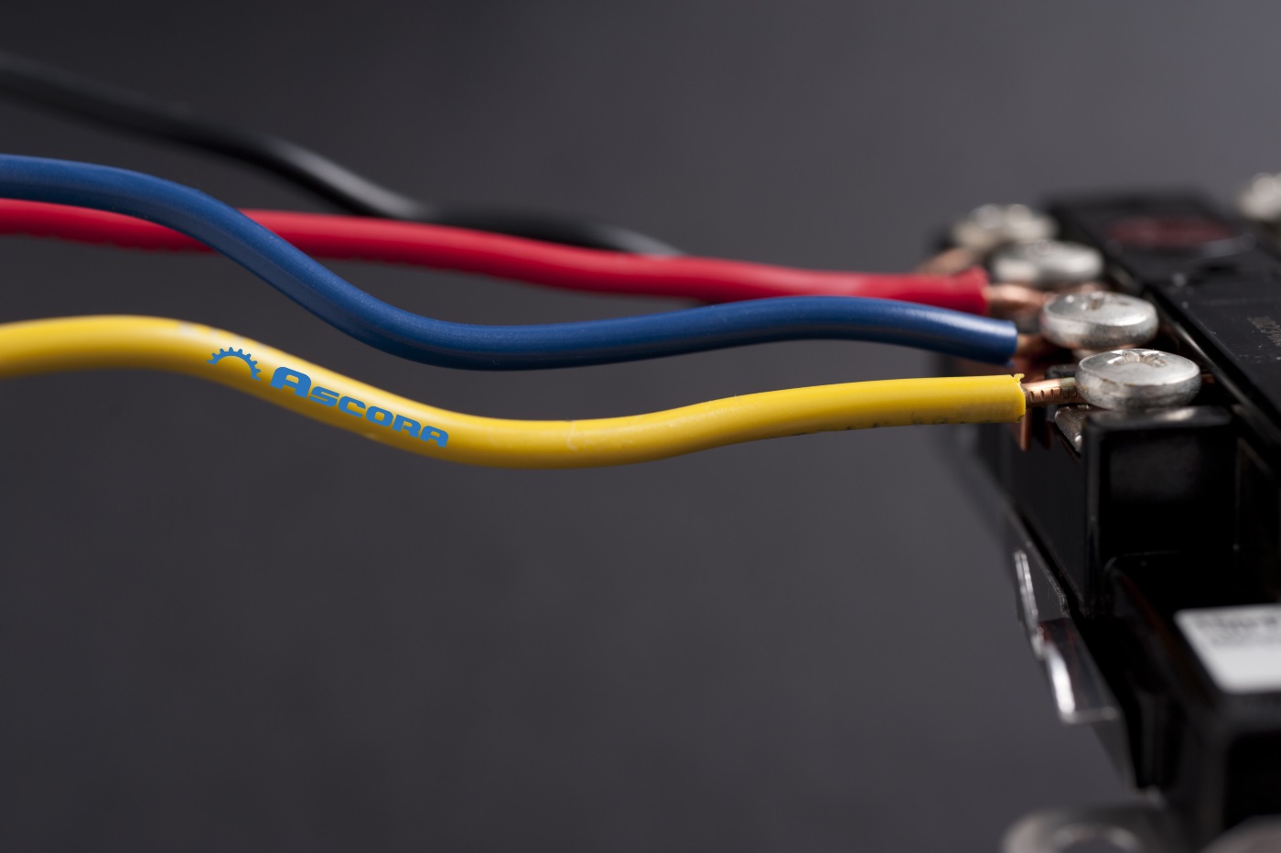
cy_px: 426
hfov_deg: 39.6
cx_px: 640
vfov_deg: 27.0
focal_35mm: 50
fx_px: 1778
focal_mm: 50
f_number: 4
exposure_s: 1/125
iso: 200
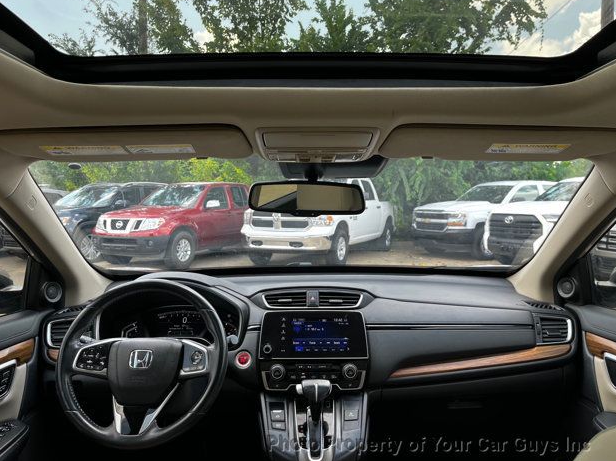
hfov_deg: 65.4
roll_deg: +0.2
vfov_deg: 51.3
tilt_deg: -4.6
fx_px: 480
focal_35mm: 27
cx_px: 303
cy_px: 224
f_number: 1.6
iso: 32
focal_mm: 5.1
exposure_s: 1/134
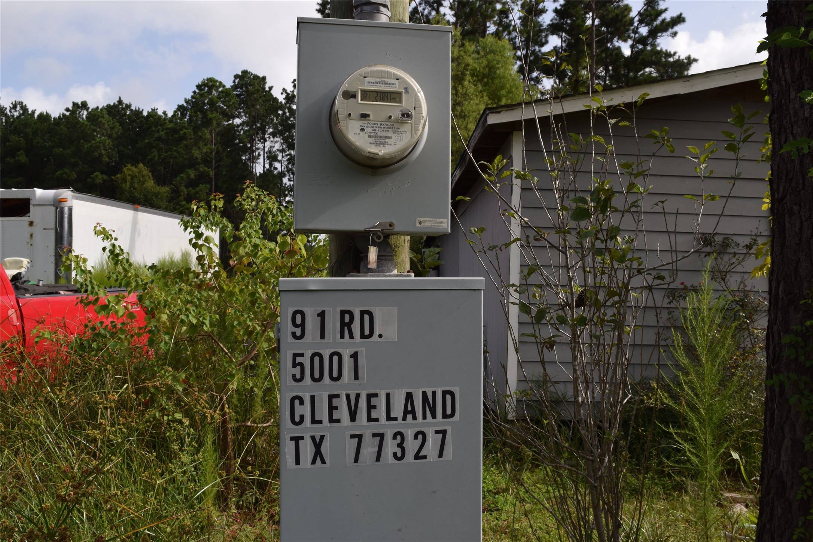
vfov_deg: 41.7
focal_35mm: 32
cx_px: 406
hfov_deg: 59.5
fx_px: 711
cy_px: 271
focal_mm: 21
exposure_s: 1/320
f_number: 9
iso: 200
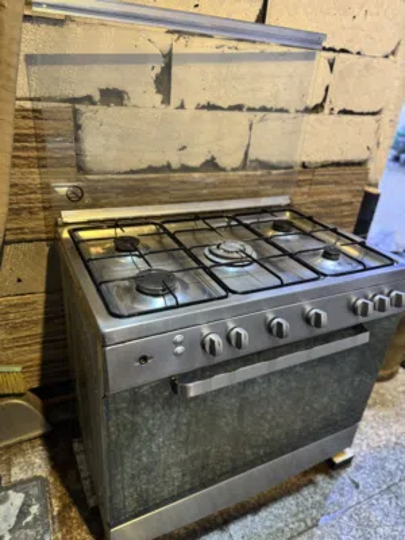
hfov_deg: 56.8
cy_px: 270
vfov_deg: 71.6
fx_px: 374
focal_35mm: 24
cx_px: 202
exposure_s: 1/33
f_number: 1.78
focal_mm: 6.76
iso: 640
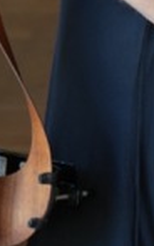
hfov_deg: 4.7
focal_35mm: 275
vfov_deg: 7.3
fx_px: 1845
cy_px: -254
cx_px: 231
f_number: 5
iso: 500
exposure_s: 1/60
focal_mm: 55
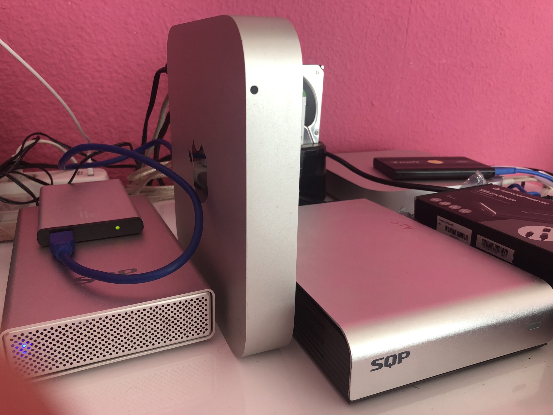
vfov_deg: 49.7
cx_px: 276
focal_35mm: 28
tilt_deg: -18.2
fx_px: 447
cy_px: 208
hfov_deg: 63.4
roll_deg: -0.4
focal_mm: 3.99
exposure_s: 1/30
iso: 32
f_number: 1.8
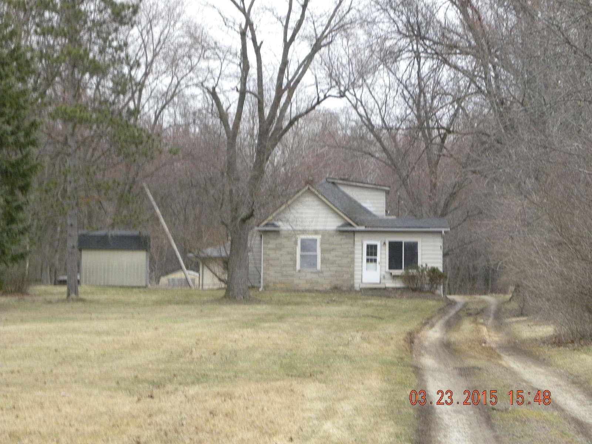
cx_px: 296
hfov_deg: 13.7
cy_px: 222
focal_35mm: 144
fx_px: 2463
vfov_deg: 10.3
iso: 287
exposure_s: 1/100
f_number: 4.5
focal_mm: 25.7
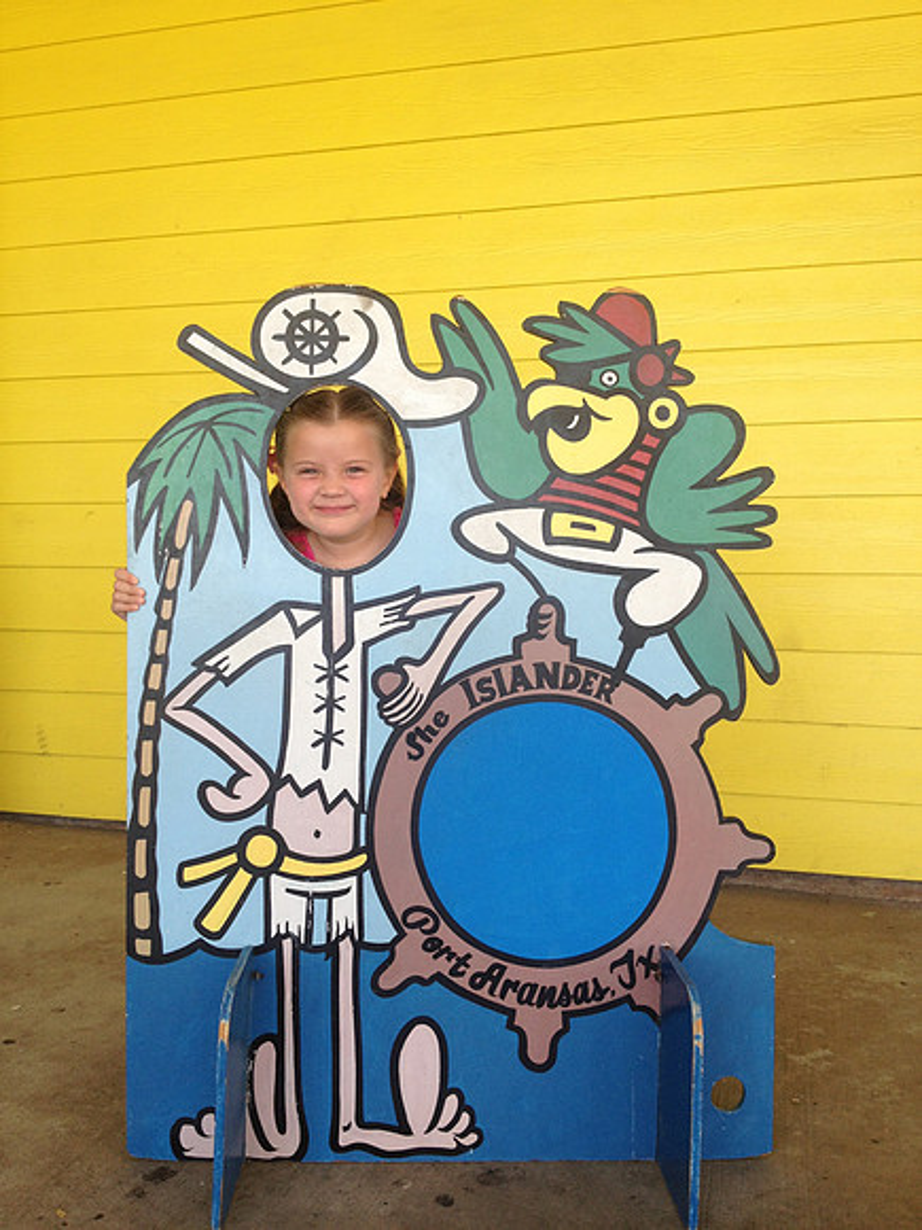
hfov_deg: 40.7
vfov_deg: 52.6
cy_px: 615
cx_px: 461
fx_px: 1243
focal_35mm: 35
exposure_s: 1/167
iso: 50
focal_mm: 4.28
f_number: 2.4
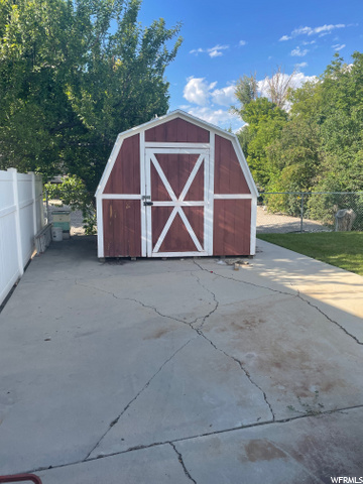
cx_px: 182
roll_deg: +1.4
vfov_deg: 67.3
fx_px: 364
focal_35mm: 26
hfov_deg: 53.1
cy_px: 242
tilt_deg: -9.4
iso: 32
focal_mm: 4.2
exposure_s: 1/1335
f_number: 1.6
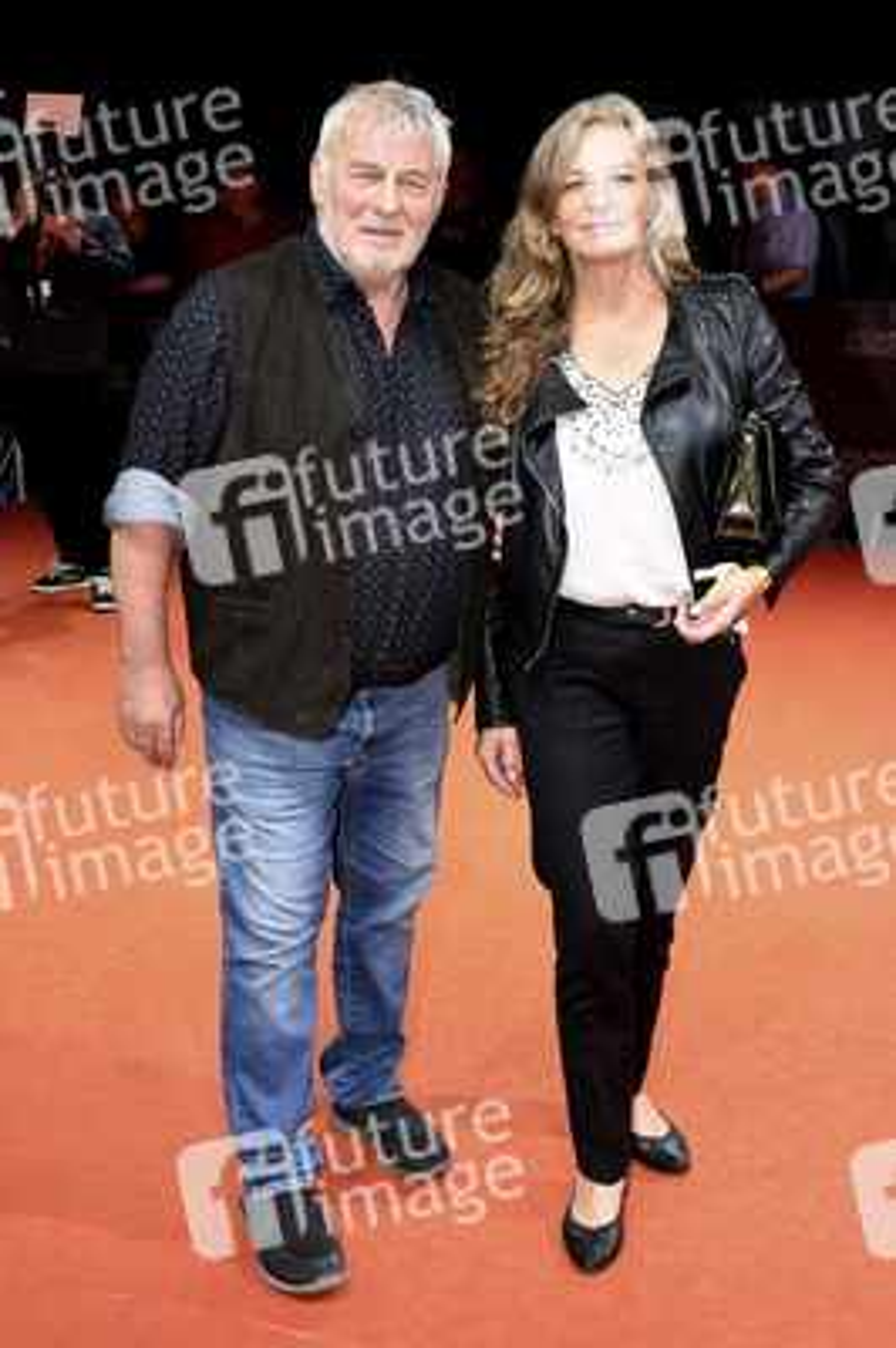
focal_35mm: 45
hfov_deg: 29.8
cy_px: 674
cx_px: 448
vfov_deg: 43.6
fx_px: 1683
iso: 400
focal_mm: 30
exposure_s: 1/160
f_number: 6.3
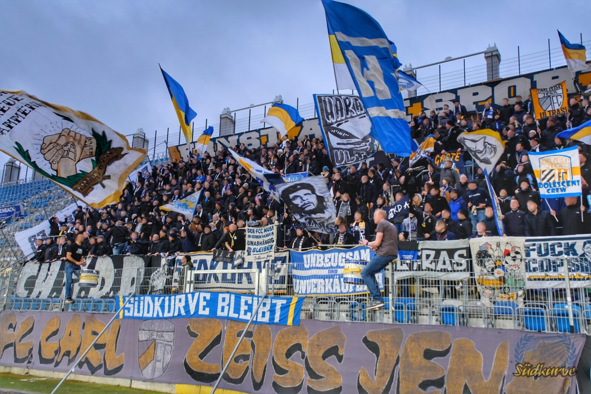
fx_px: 476
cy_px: 197
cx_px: 296
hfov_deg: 63.7
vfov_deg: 45.0
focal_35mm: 29
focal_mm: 19.6
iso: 1000
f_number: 3.5
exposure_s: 1/125
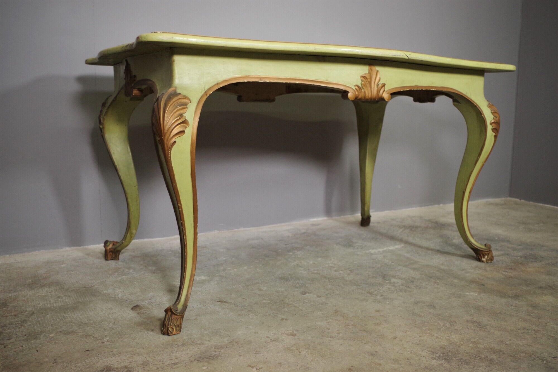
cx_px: 279
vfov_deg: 42.3
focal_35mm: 31
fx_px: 480
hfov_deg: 60.3
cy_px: 186
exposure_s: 1/60
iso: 800
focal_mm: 21.25
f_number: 4
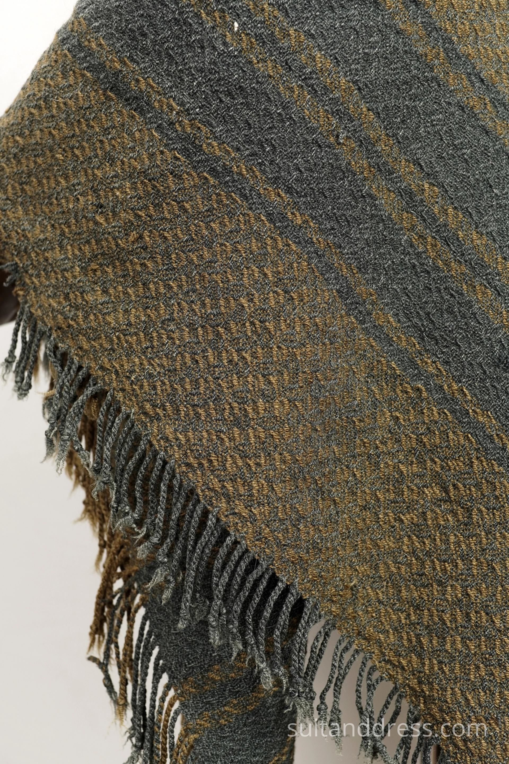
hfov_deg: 28.1
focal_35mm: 48
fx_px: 1018
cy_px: 382
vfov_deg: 41.1
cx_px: 254
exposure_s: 1/30
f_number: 3.5
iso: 400
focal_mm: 32
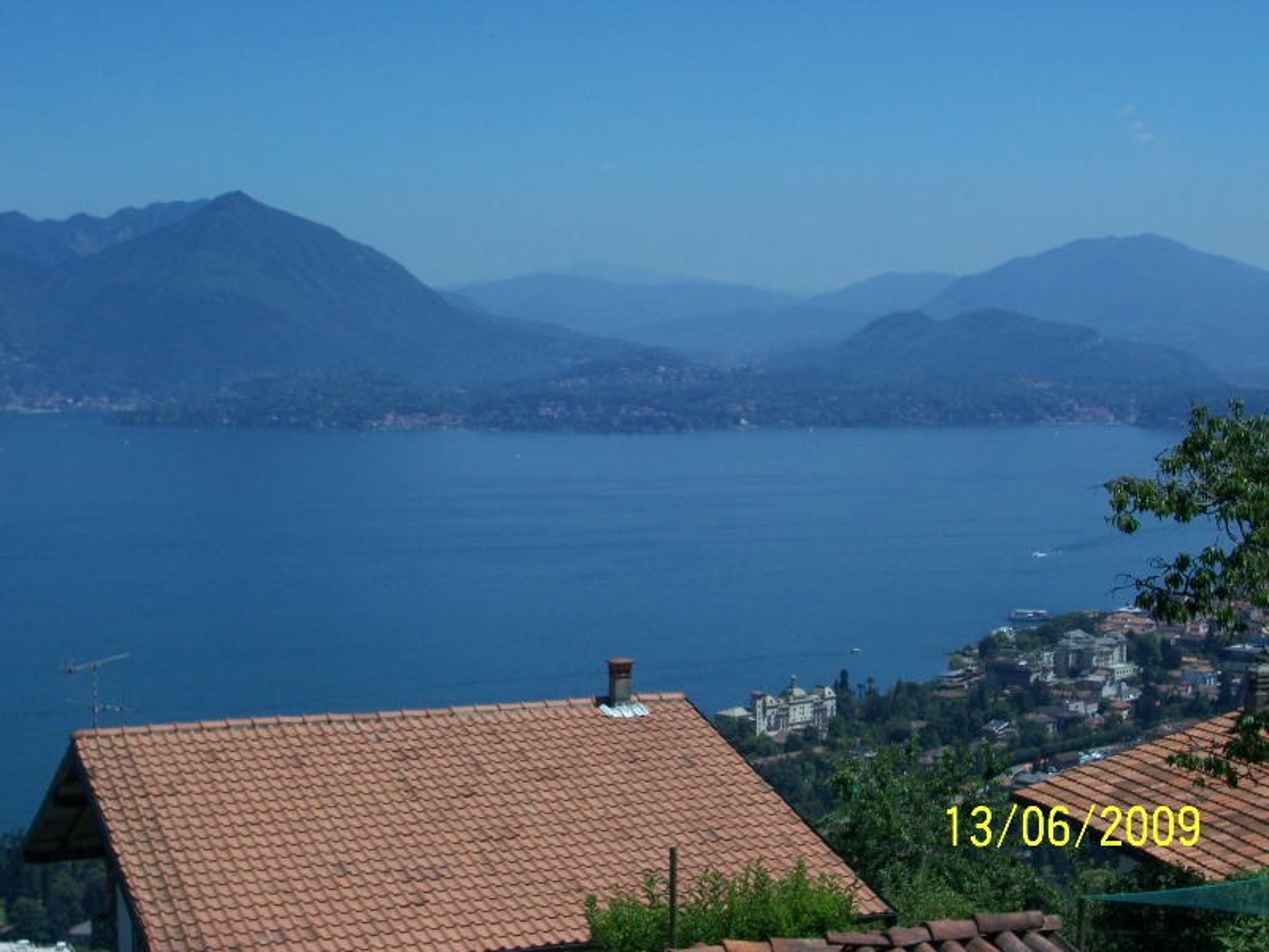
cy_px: 476
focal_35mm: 66
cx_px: 634
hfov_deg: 29.4
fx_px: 2420
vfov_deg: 22.3
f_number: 7.1
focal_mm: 11
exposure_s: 1/400
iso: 80
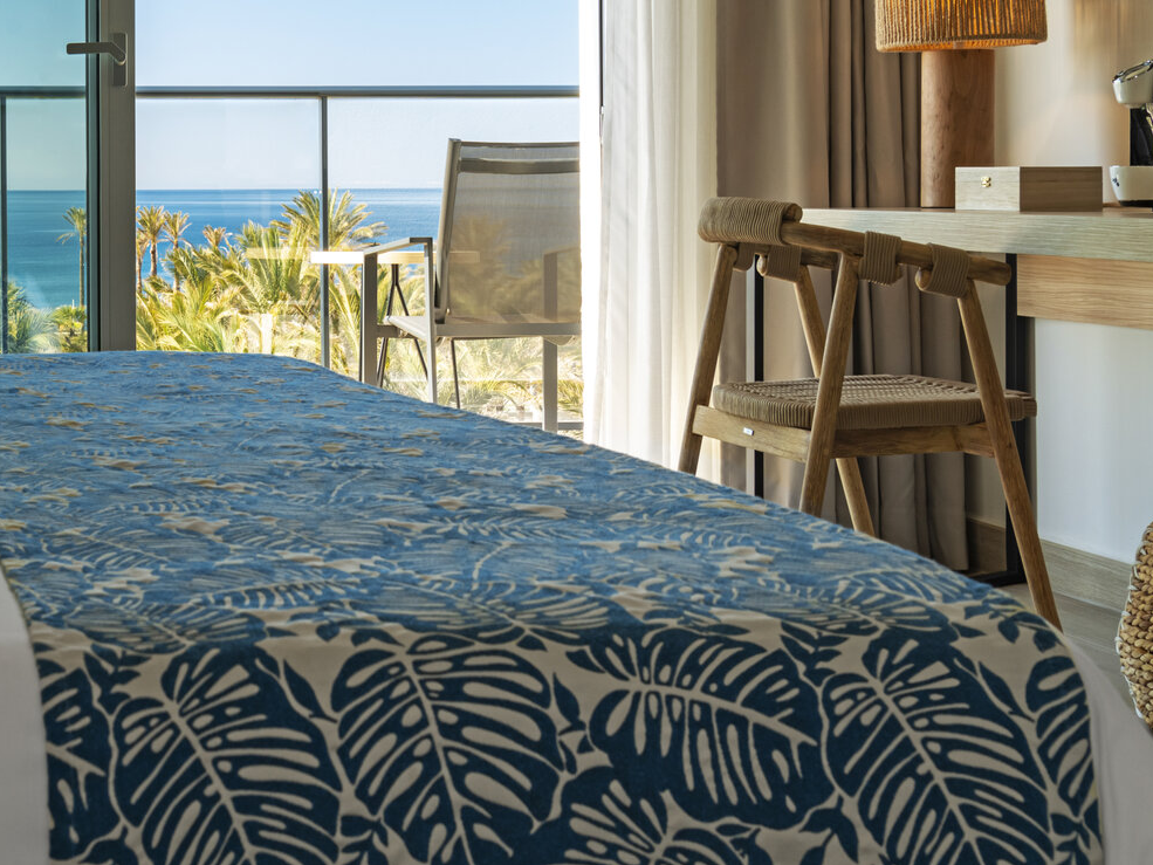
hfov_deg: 29.9
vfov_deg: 23.6
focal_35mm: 62
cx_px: 128
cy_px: 332
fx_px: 2065
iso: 50
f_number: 11
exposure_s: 1/6
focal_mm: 31
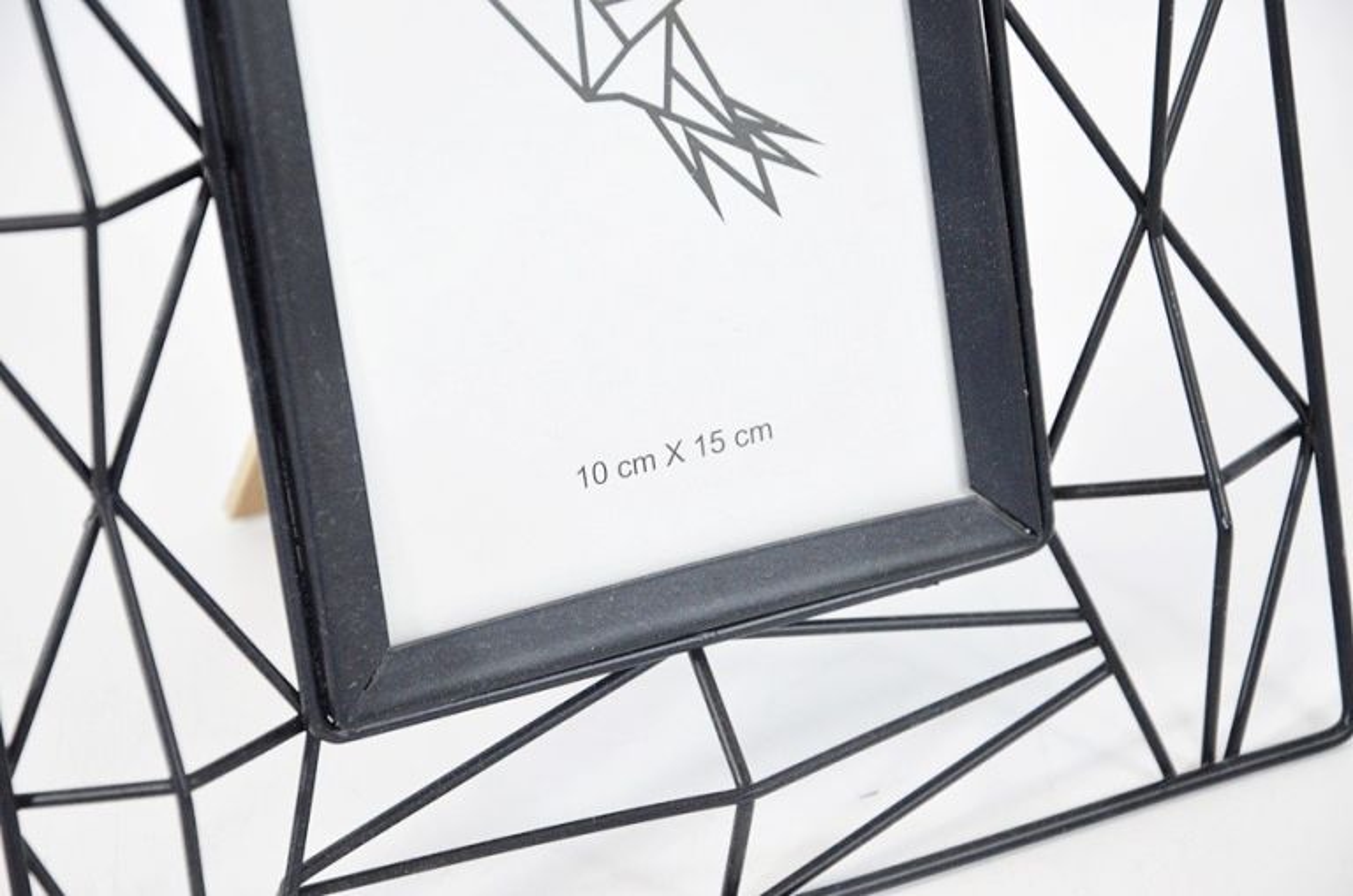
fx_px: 5908
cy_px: 448
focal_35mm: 158
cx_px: 676
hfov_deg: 13.1
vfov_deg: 8.7
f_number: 7.1
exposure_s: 1/125
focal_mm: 105
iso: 1600
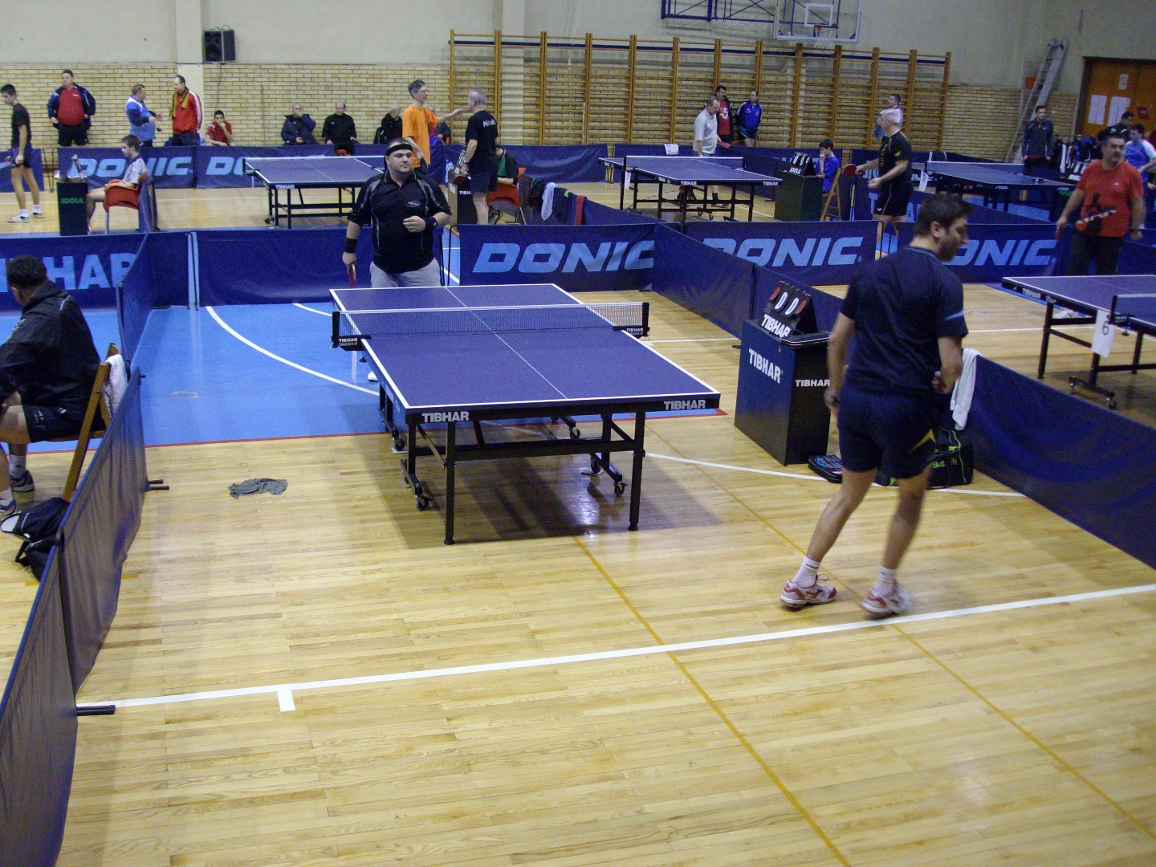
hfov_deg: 51.4
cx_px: 578
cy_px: 434
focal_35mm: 36
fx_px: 1202
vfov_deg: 39.7
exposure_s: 1/80
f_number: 2.7
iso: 320
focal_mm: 6
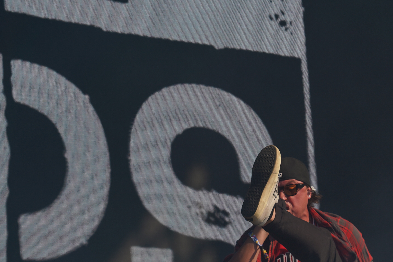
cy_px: 181
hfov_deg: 11.4
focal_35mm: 180
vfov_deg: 7.6
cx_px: 310
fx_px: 1965
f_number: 8
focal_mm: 105
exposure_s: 1/500
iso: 100
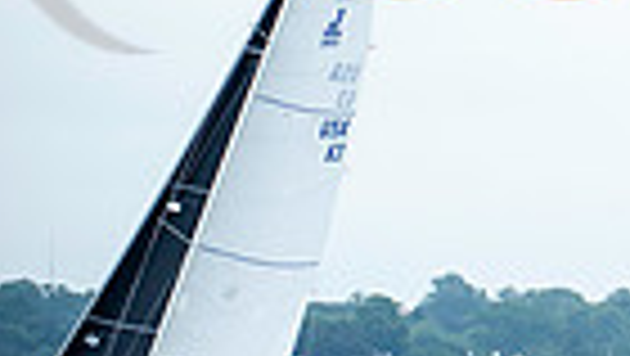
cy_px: -95
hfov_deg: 2.3
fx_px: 15414
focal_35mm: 922
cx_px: 1300
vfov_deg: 1.3
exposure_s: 1/1250
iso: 500
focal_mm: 210
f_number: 5
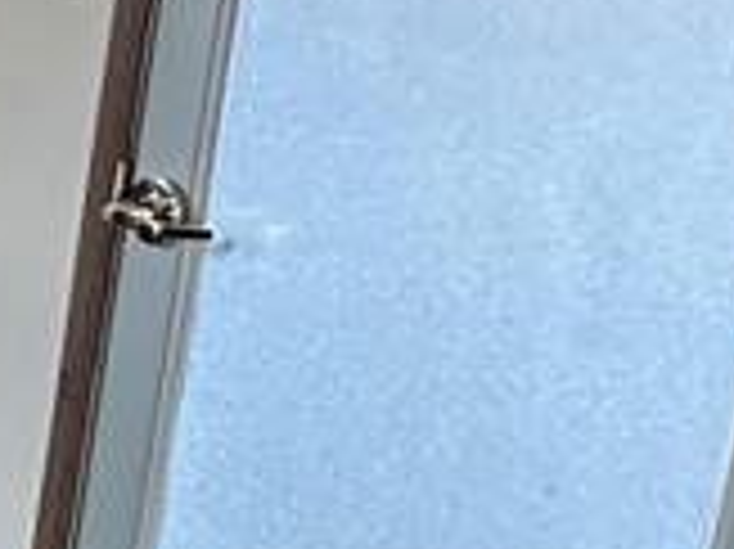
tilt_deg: -10.7
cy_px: 112
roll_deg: -1.4
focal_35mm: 88
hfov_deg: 13.2
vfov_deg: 16.6
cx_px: -1216
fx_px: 1865
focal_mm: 2.22
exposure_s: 1/60
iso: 500
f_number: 2.2
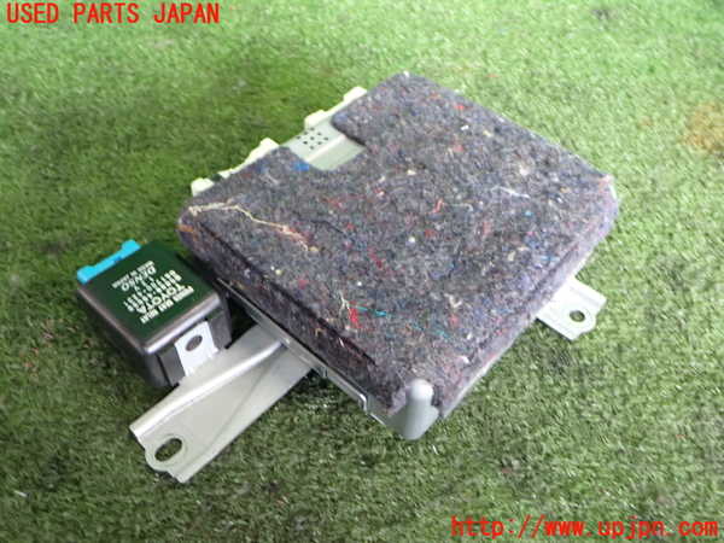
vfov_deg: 46.8
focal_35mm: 30
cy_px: 272
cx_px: 362
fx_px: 627
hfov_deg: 60.0
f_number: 2.3
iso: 250
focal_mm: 5.4
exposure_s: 1/30
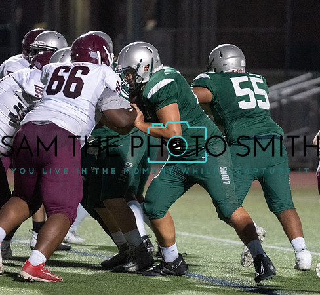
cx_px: 144
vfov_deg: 4.1
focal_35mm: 410
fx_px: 4125
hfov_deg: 4.4
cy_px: 179
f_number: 2.8
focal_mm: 200
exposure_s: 1/1000
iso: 6400
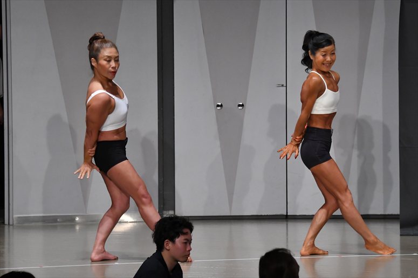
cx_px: 209
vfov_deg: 5.4
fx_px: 2959
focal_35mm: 255
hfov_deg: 8.1
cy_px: 139
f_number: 5.6
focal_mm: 170
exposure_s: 1/400
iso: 4000
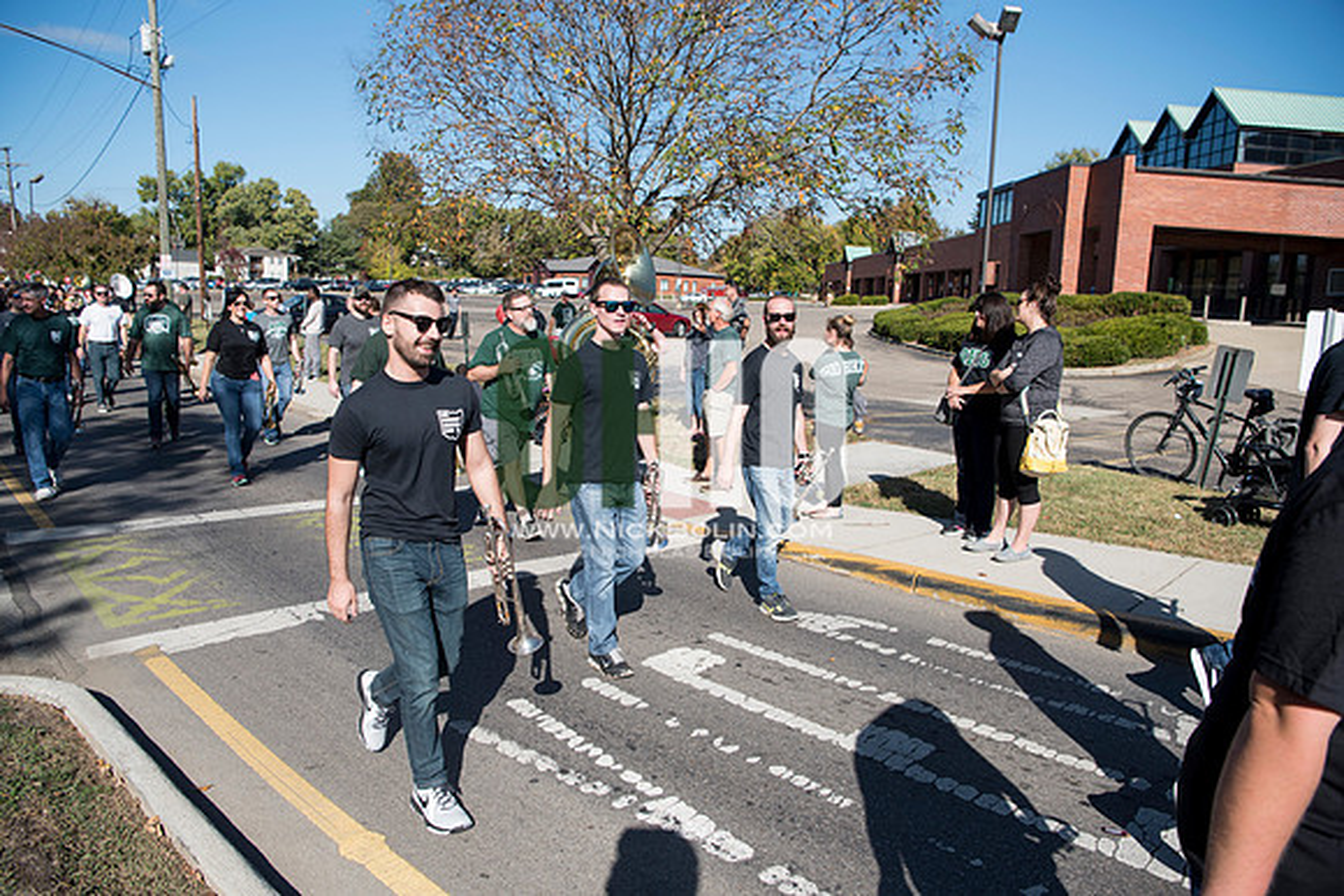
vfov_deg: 53.2
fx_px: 896
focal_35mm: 24
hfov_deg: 73.7
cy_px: 448
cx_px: 672
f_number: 4.5
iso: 250
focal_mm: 24
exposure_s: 1/1600
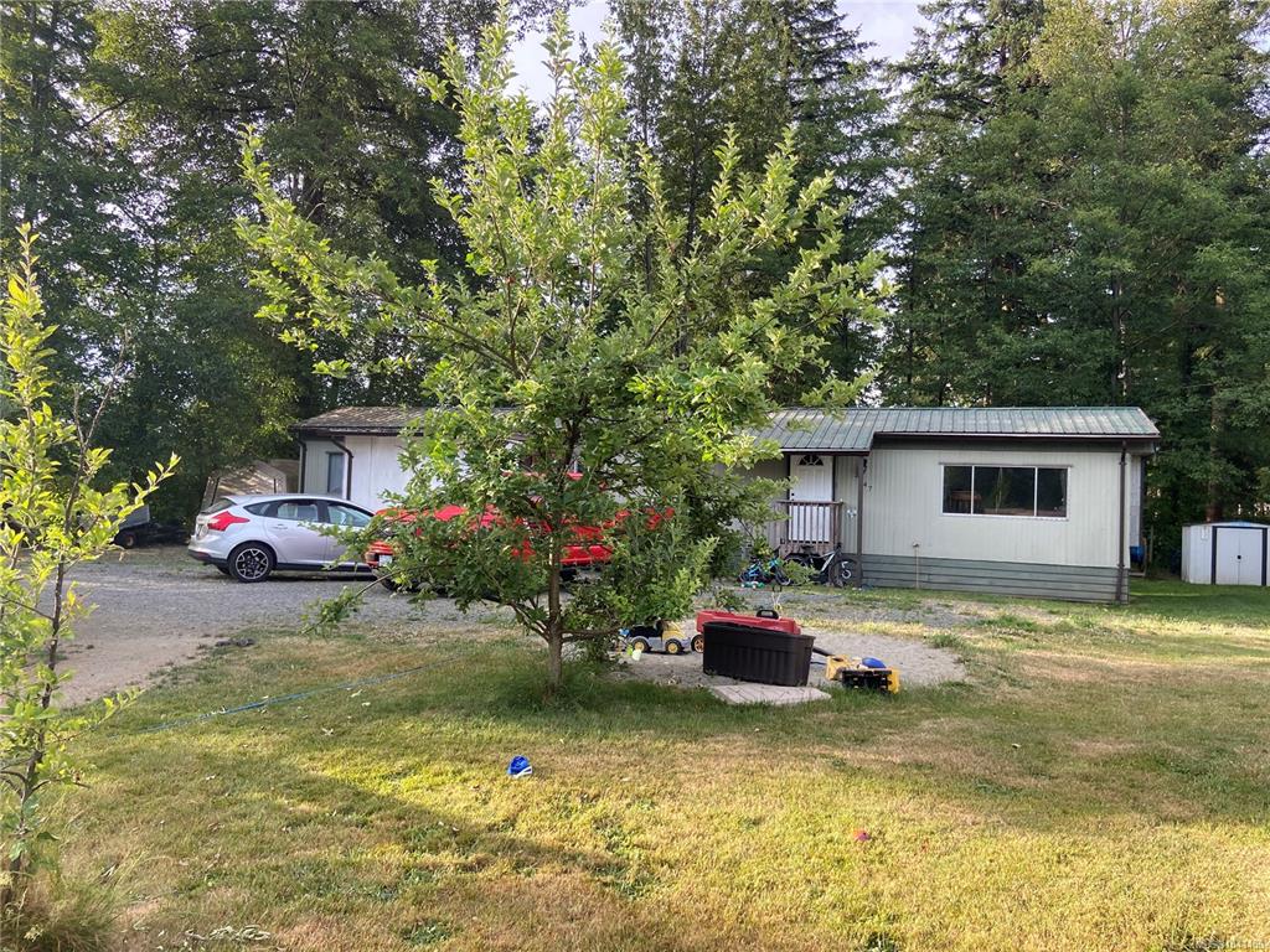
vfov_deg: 53.1
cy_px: 476
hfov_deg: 67.3
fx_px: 954
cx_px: 635
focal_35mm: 26
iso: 32
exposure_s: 1/296
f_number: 1.8
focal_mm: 4.25
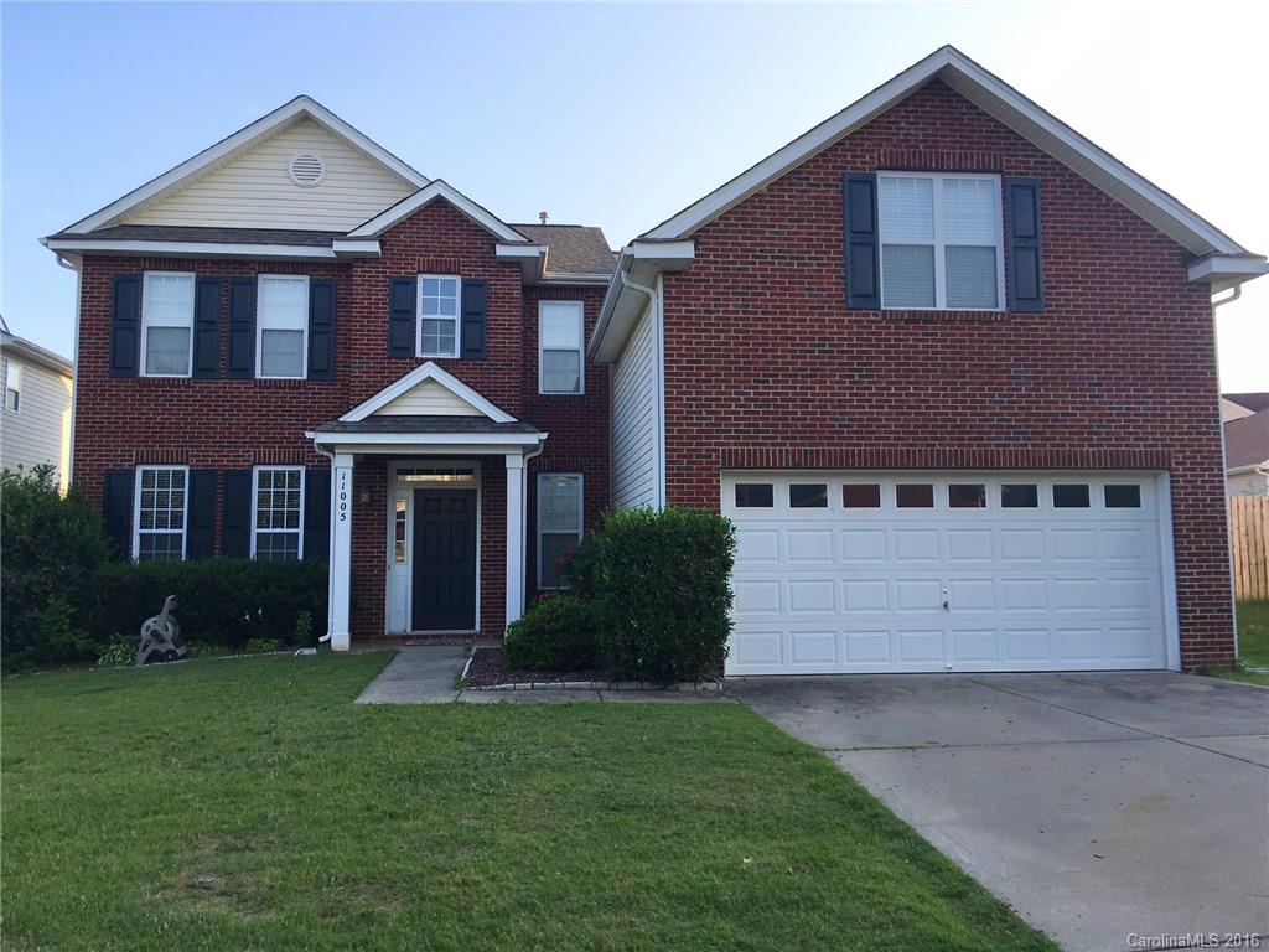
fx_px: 1063
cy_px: 476
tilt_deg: +5.8
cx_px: 634
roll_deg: +0.2
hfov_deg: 61.7
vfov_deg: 48.2
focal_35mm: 29
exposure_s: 1/420
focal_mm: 4.15
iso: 25
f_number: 2.2
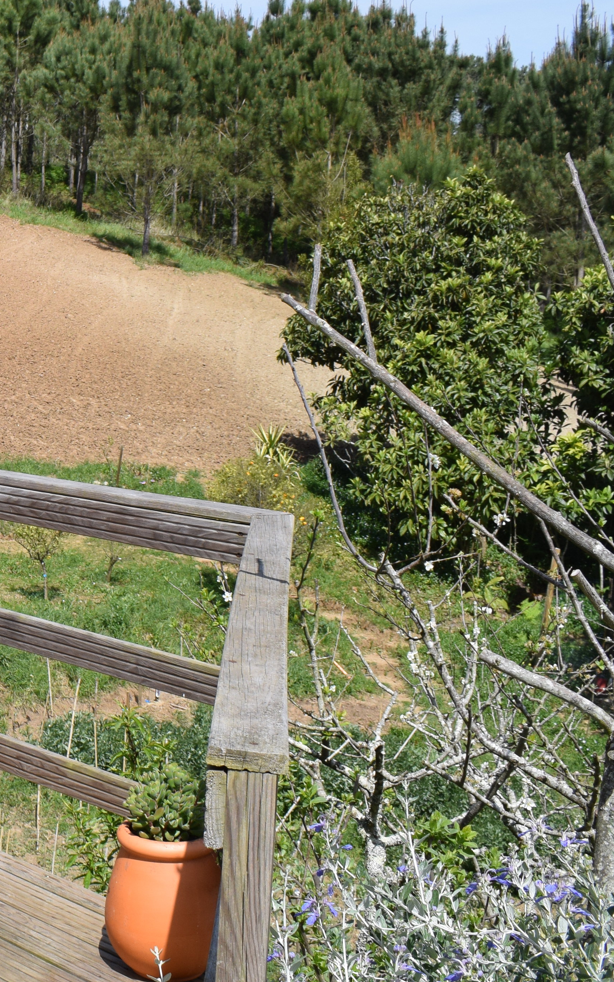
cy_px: 423
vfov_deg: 34.0
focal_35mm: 60
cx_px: -242
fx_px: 1606
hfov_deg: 19.5
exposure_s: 1/400
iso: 200
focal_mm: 18
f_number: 10
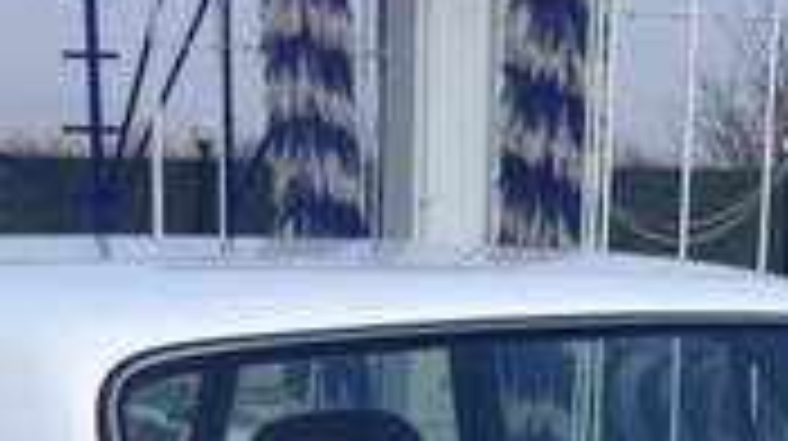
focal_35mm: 144
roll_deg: +0.5
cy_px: 983
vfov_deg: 7.9
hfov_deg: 14.9
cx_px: 392
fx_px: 3006
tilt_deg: -17.1
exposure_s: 1/1255
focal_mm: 4.28
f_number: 2.4
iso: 50
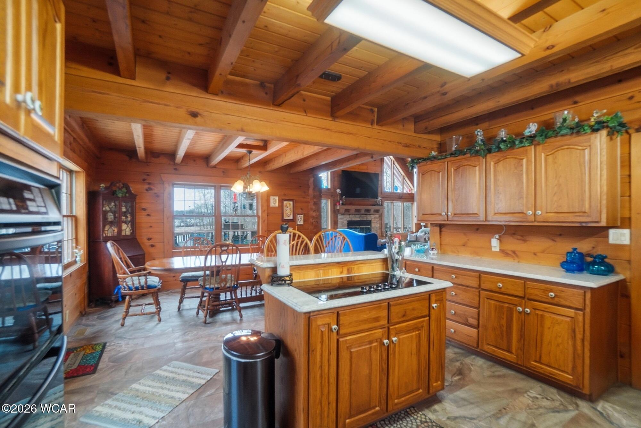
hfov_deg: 100.4
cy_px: 214
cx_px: 320
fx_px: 267
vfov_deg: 77.3
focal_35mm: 15
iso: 125
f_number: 5.6
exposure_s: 1/125
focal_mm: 10
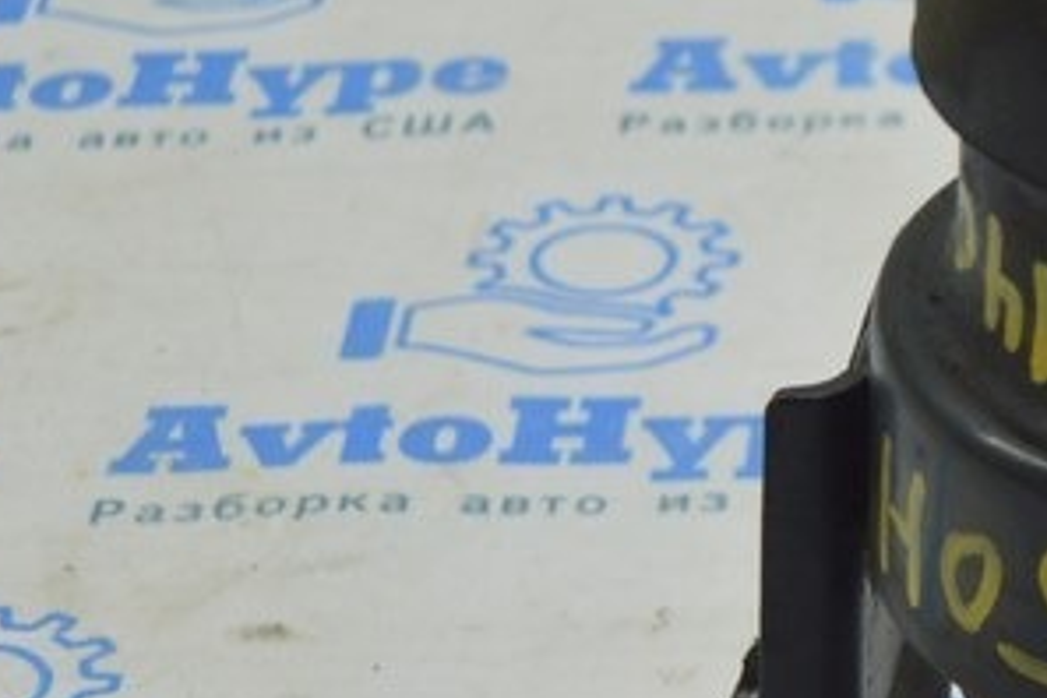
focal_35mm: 186
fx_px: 5409
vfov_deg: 7.4
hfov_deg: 10.8
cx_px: 1414
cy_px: 566
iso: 400
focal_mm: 36
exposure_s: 1/40
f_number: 5.6
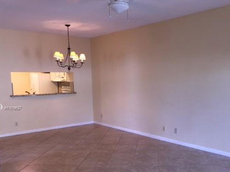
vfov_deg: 38.4
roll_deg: +0.9
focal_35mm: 37
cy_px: 108
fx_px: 246
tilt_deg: -6.3
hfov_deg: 49.8
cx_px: 140
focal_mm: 4.15
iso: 50
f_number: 2.2
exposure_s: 1/30
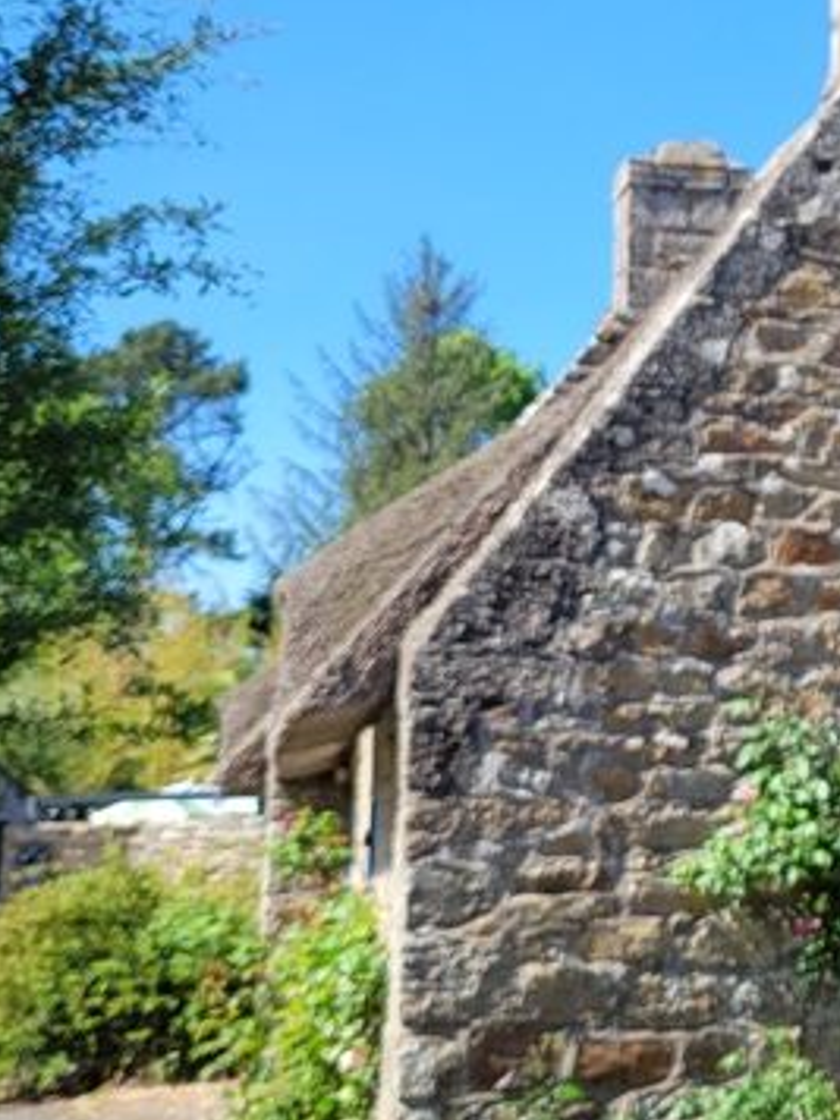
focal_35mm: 73
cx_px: 1167
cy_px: 255
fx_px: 2362
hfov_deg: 18.4
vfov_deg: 26.3
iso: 40
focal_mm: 5.4
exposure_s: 1/909
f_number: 1.8
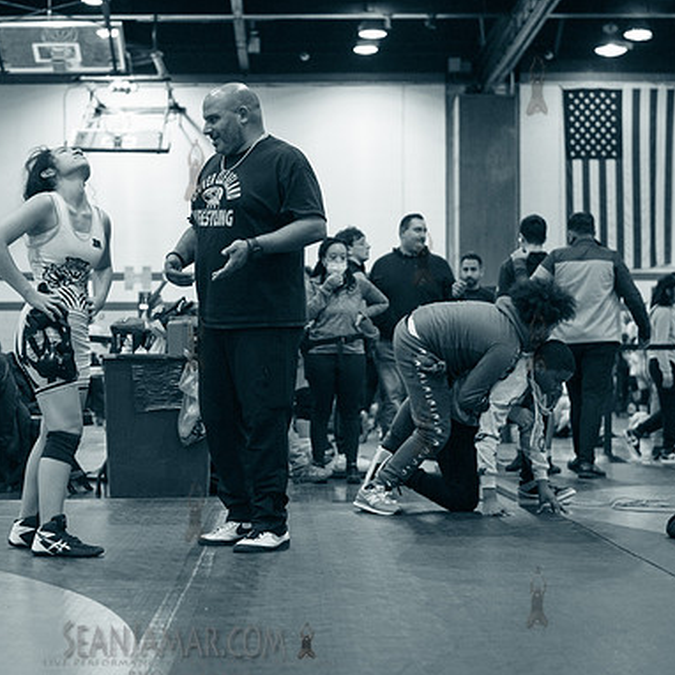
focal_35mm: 90
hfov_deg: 19.2
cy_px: 340
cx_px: 194
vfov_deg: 19.3
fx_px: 1986
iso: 5000
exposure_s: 1/400
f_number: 3.2
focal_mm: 66
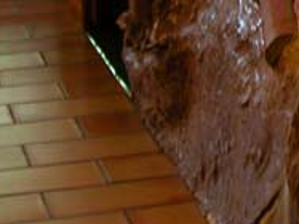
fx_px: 1295
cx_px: 446
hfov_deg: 12.5
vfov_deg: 9.3
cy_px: -211
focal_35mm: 150
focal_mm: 8.9
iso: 100
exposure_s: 1/5.7
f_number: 2.8
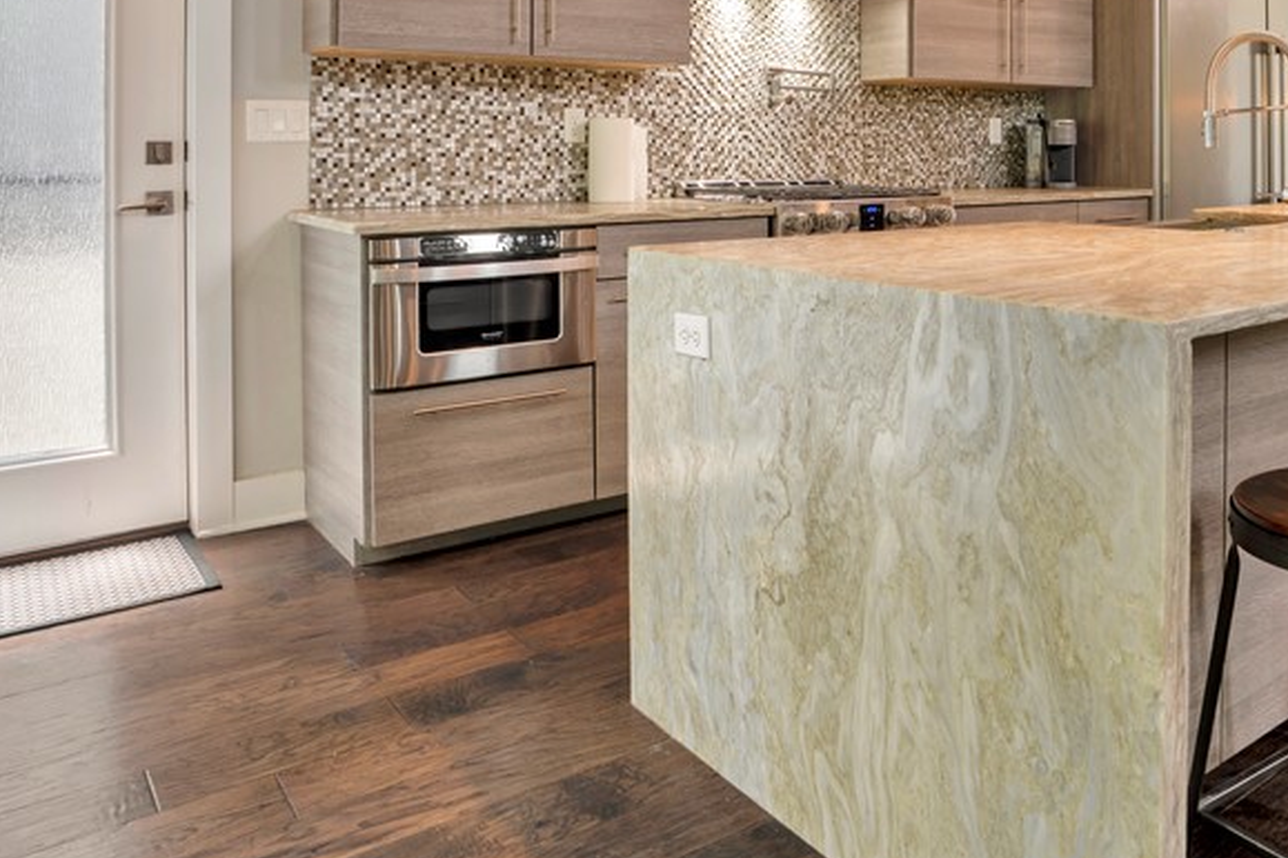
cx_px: 950
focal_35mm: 30
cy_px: 131
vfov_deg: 41.1
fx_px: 1073
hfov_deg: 59.0
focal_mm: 16
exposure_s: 1/2.5
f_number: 6.3
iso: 100
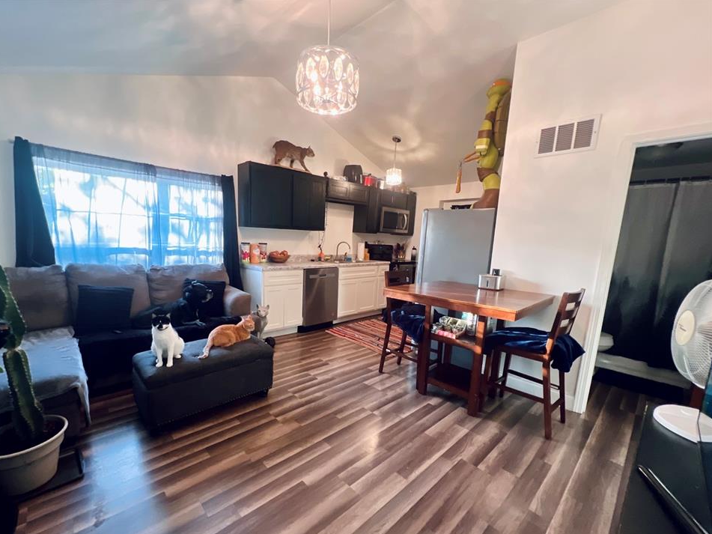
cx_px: 330
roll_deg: -1.7
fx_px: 288
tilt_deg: -8.3
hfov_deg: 101.9
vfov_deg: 85.5
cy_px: 286
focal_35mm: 14
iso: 500
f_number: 1.8
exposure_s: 1/60
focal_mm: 1.57
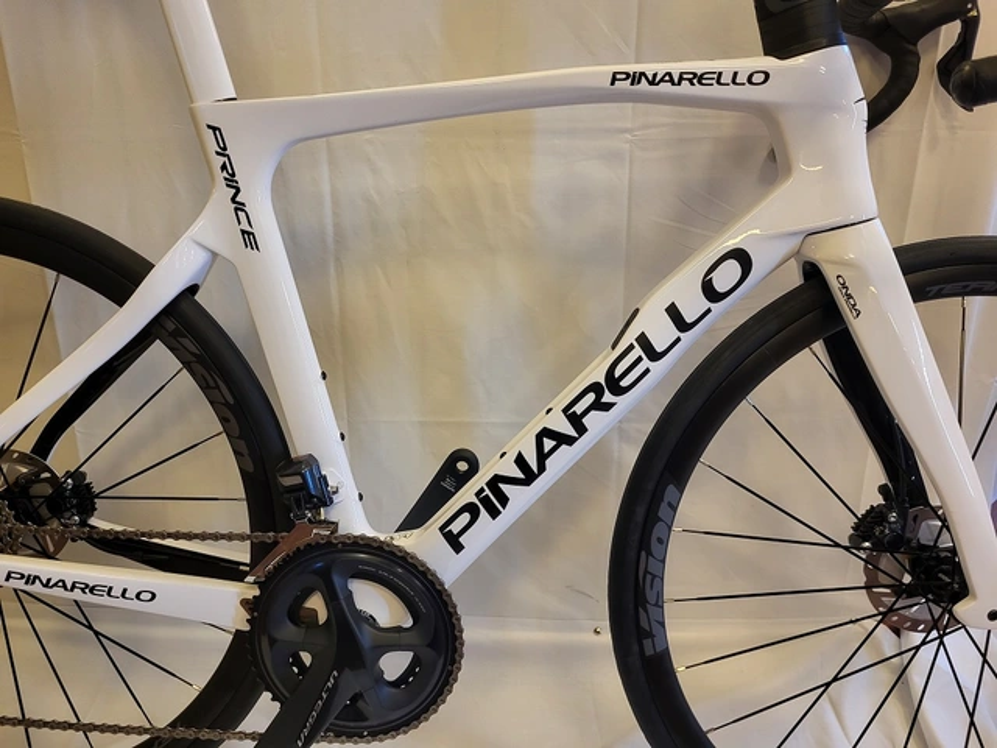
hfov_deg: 67.3
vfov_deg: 53.1
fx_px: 749
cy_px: 374
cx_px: 498
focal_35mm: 26
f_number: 1.8
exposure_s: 1/50
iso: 320
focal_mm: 5.4
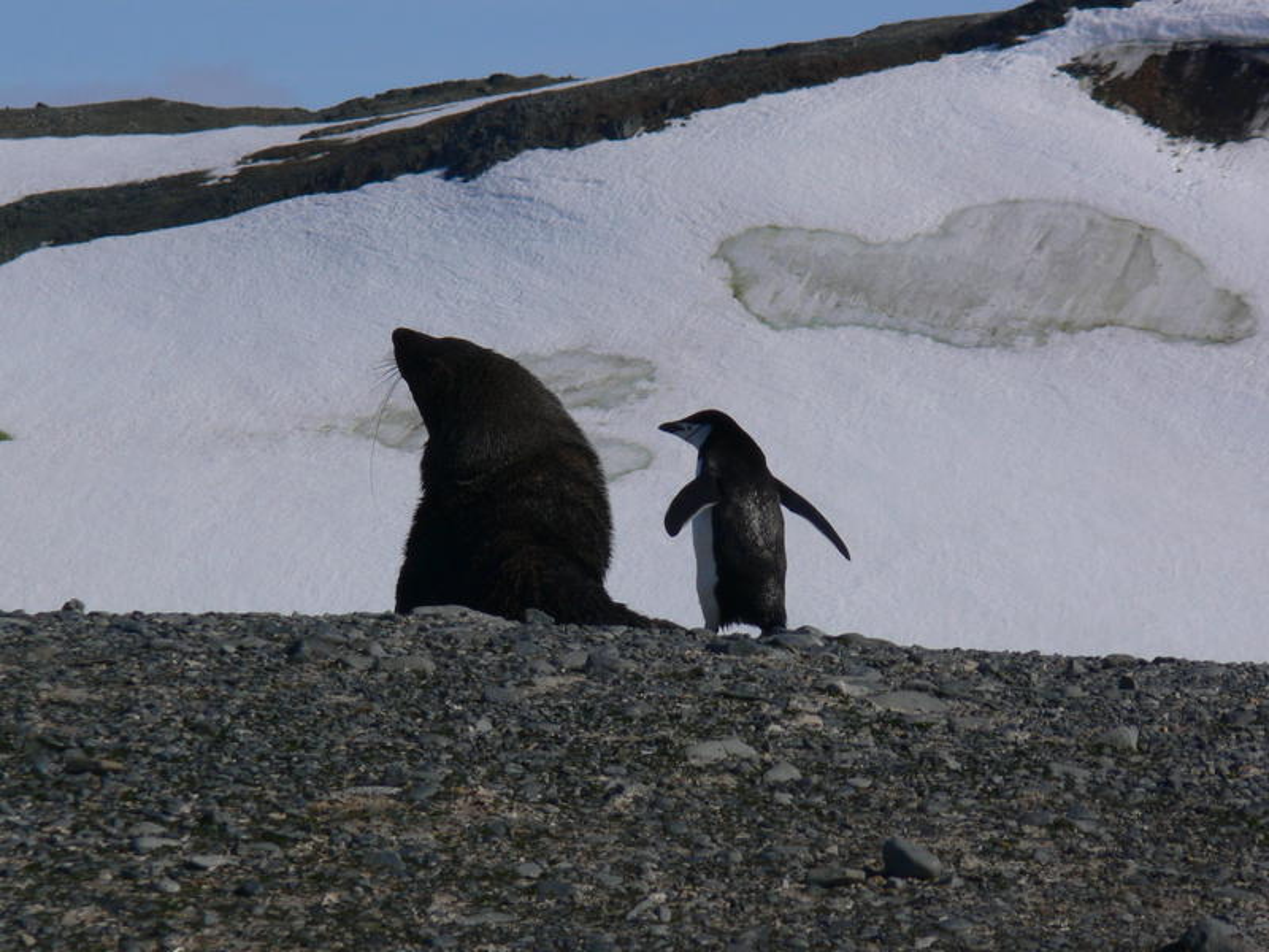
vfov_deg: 2.8
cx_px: 634
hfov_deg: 3.7
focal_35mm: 535
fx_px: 19613
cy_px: 476
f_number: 8
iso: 80
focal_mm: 88.8
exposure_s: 1/500
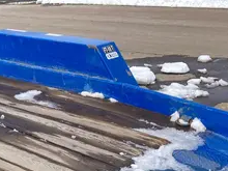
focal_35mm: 70
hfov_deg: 26.6
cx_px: 10
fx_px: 461
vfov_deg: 19.7
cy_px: 209
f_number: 1.8
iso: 20
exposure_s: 1/1919
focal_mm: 3.99
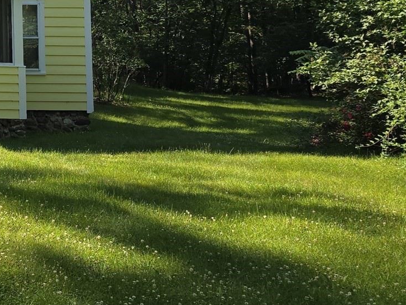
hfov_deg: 26.1
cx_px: -114
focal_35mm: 64
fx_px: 751
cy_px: -23
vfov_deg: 21.8
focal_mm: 6.3
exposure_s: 1/285
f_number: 1.7
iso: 12
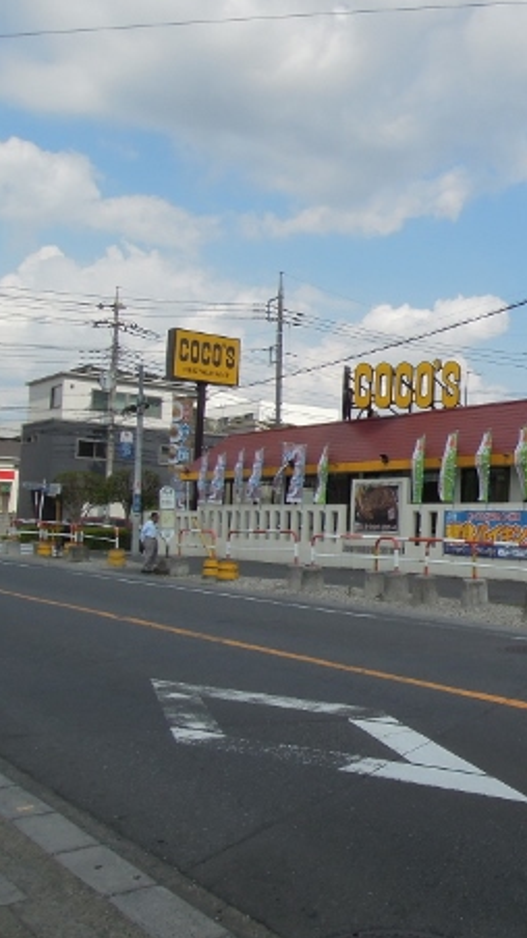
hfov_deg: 28.7
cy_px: 459
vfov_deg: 54.0
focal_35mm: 37
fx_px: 920
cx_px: 595
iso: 160
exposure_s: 1/1000
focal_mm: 4.3
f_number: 5.6
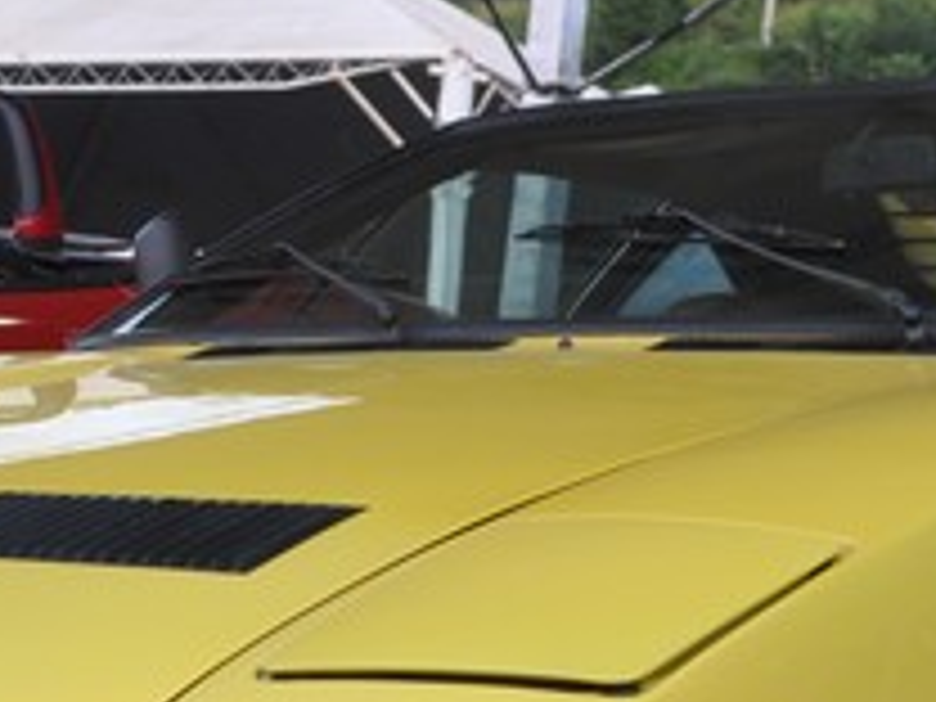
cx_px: 367
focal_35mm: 115
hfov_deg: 17.1
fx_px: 3110
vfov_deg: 12.9
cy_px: 423
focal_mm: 22
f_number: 4.8
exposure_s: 1/90
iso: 400
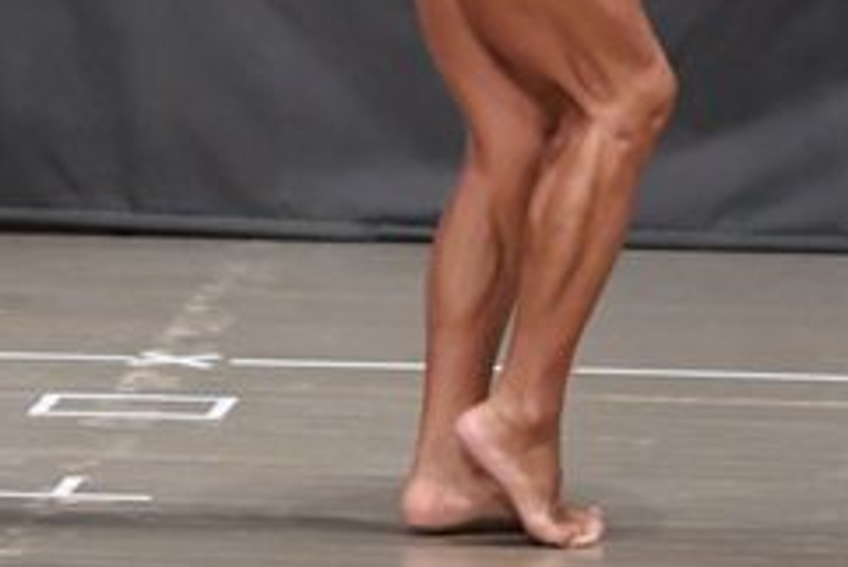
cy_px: -201
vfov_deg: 2.3
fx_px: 14165
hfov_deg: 3.4
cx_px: -276
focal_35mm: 601
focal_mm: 125
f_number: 5.6
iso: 6400
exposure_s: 1/400
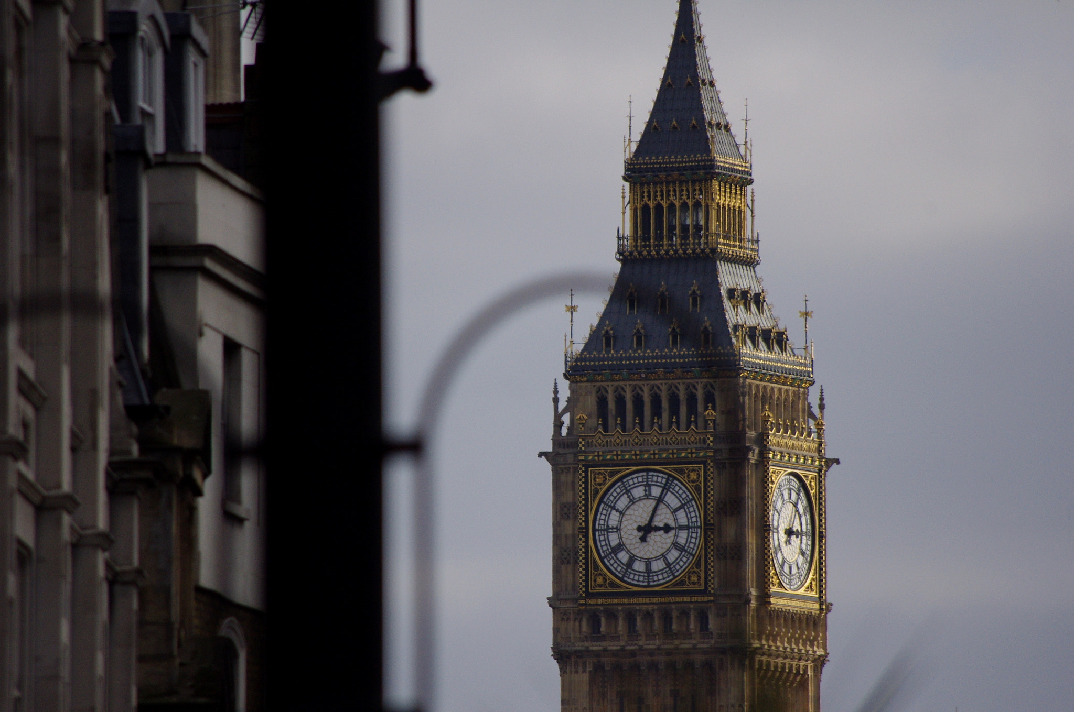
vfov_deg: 3.0
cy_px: 356
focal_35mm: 450
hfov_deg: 4.6
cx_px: 537
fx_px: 13405
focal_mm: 300
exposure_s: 1/3200
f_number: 5.8
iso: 800
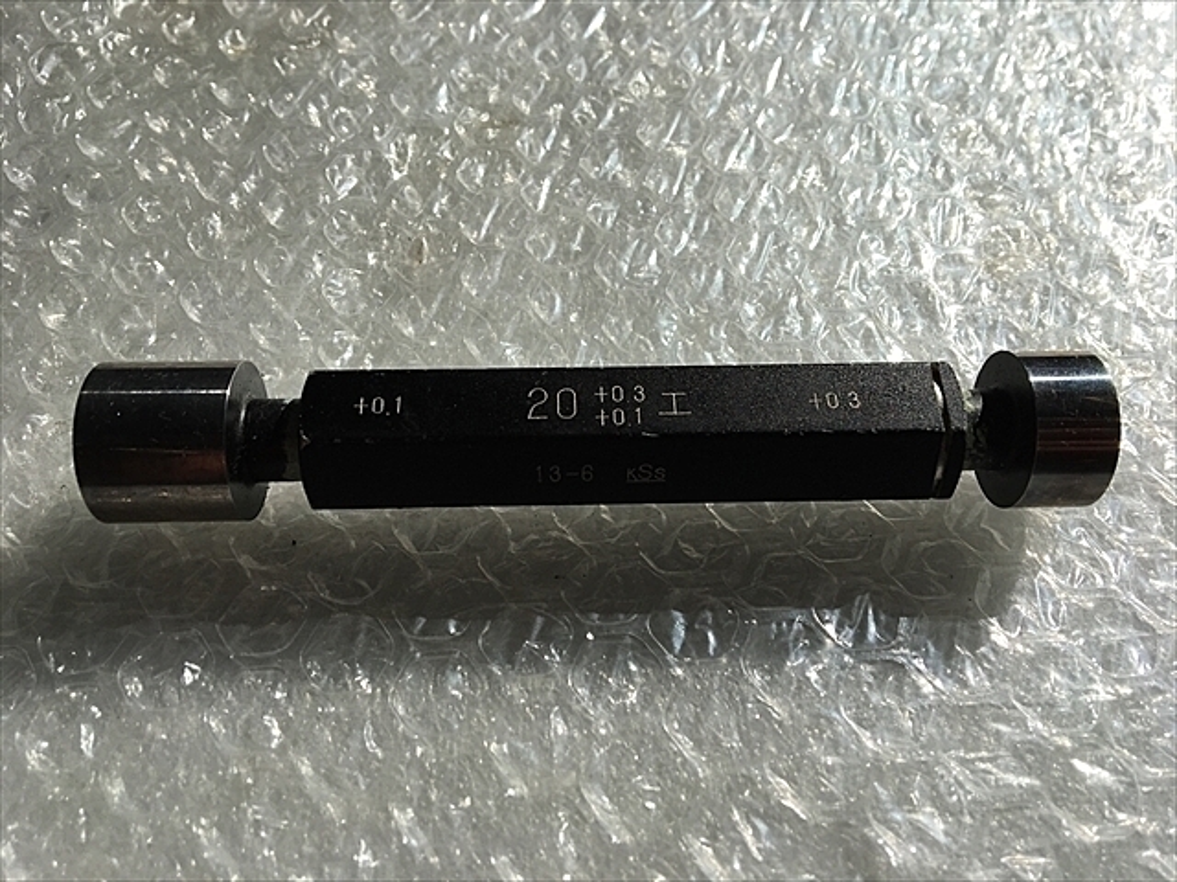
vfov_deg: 48.2
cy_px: 441
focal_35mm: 29
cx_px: 588
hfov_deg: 61.7
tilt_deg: -57.9
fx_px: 986
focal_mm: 4.15
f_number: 2.2
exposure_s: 1/2262
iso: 25
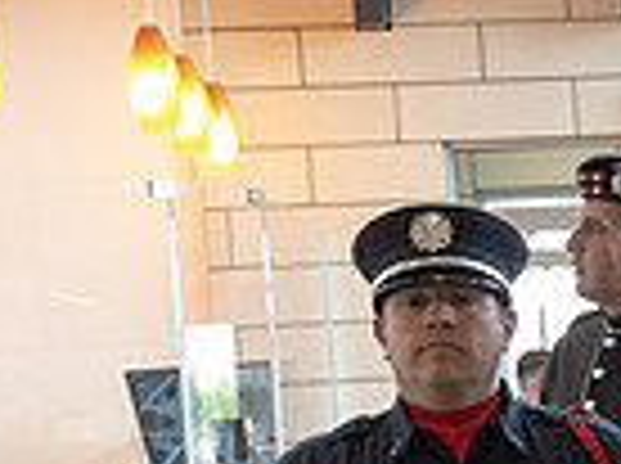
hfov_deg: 10.6
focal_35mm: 173
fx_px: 3098
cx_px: 1187
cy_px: 544
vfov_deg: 8.5
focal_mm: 36
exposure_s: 1/80
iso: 1250
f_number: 6.3
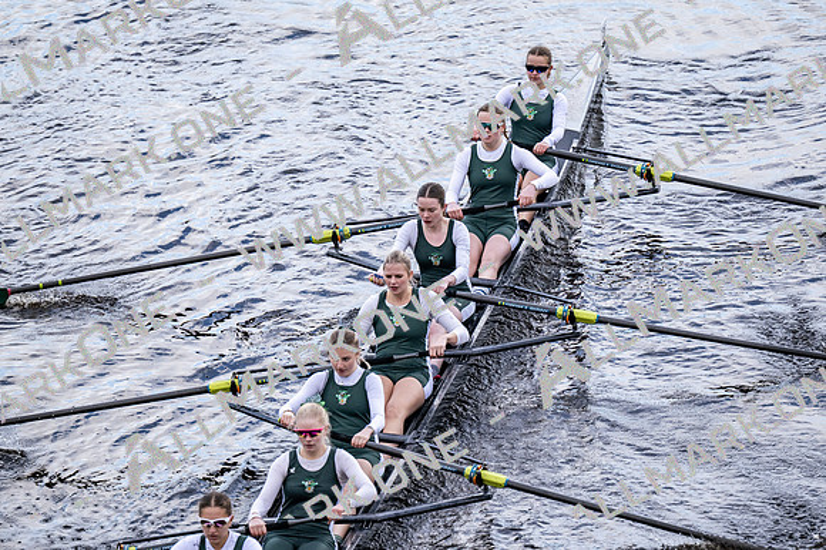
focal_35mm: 300
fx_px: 6879
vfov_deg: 4.6
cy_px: 275
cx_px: 413
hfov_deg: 6.9
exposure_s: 1/2000
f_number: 2.8
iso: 720
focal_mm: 200
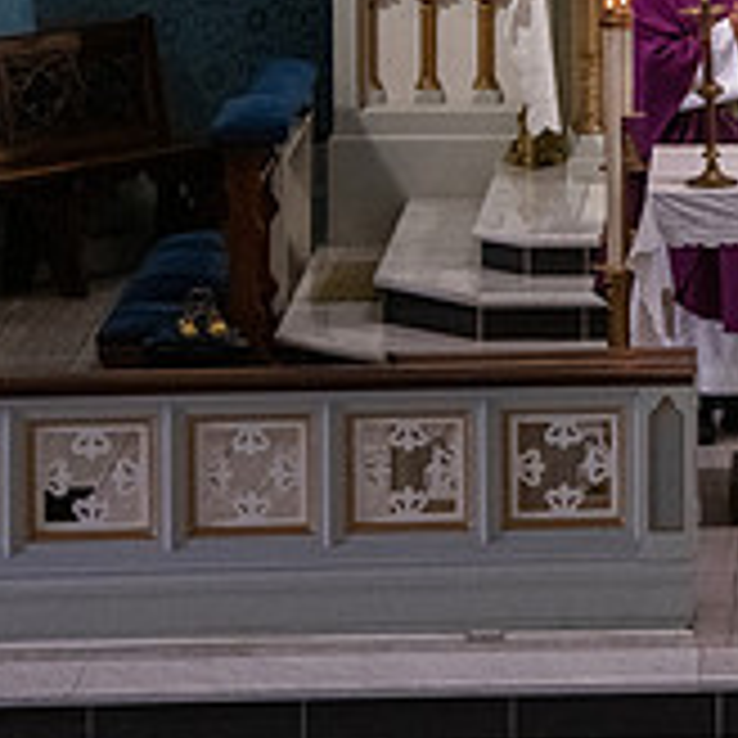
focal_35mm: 301
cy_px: -11
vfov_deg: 5.8
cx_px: 1066
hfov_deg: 5.8
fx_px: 7260
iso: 4000
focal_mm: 100
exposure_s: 1/80
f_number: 11
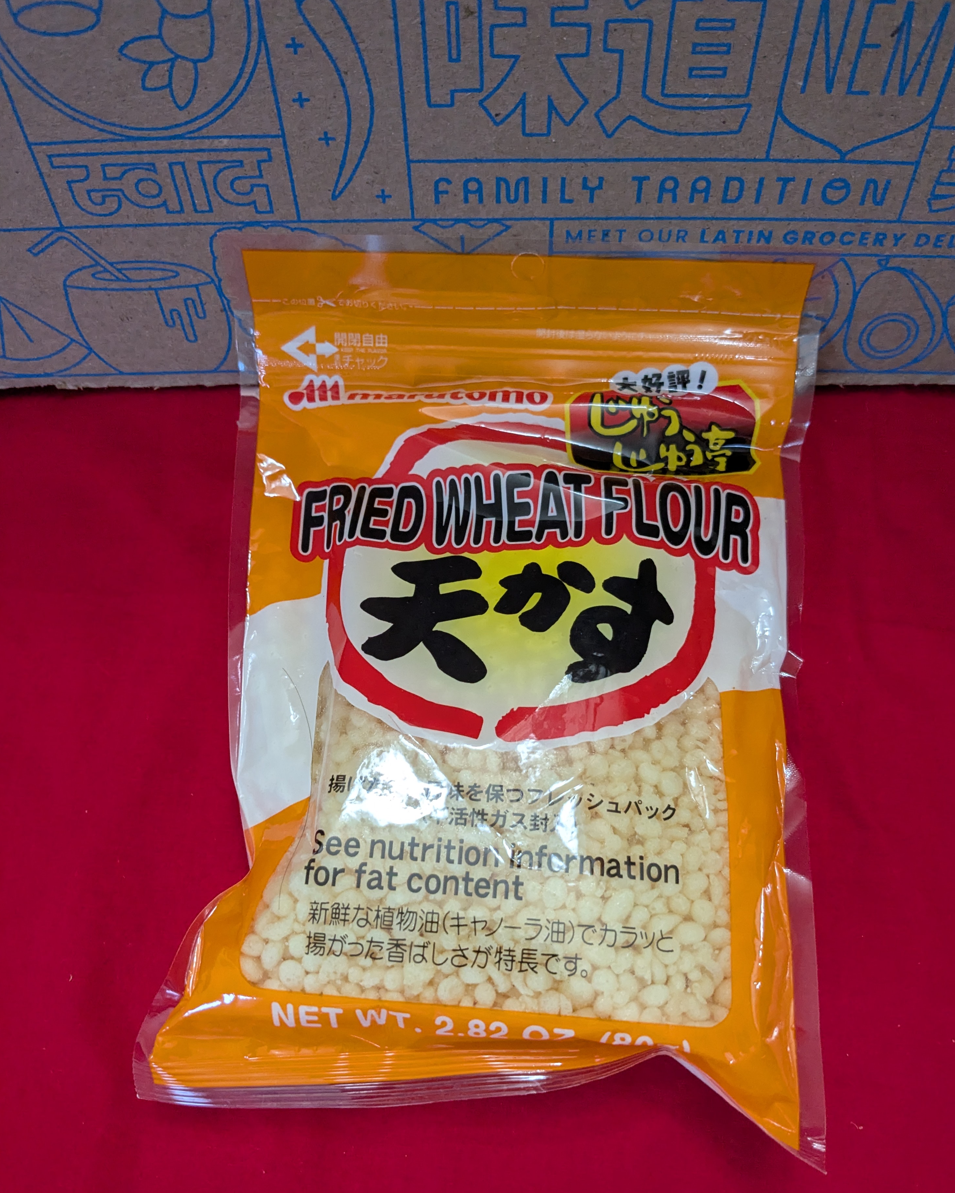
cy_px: 638
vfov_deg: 60.4
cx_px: 491
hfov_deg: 50.0
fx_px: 1025
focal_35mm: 29
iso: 284
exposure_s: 1/120
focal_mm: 4.38
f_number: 1.73
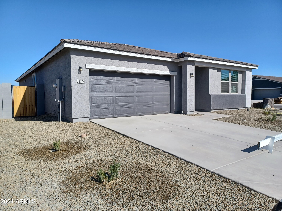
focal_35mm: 25
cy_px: 106
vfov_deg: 54.9
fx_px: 204
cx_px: 141
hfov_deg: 69.4
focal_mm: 4.6
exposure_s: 1/641
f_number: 1.8
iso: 32
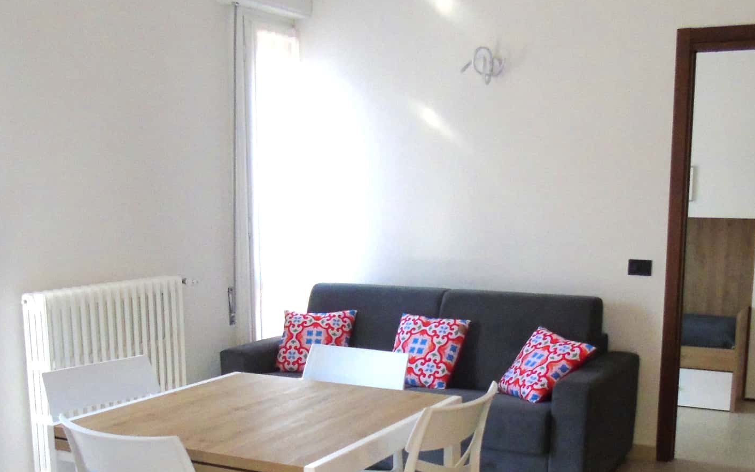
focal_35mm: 45
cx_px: 399
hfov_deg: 44.3
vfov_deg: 28.0
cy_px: 376
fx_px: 926
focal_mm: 4.4
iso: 400
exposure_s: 1/160
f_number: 3.4
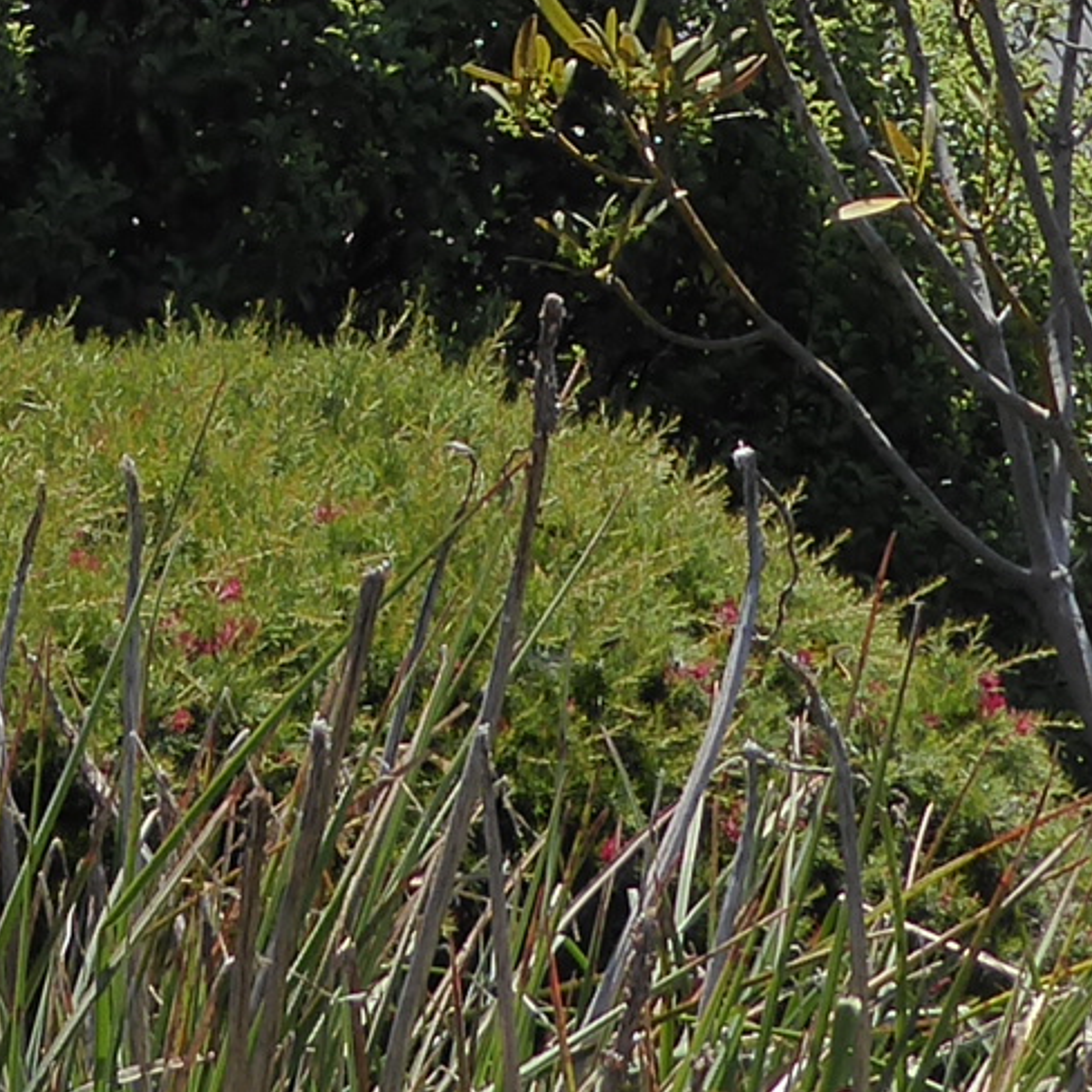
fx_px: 5960
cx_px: 244
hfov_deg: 10.4
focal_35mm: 167
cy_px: -412
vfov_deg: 10.2
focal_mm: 6.3
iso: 160
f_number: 4.5
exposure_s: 1/640
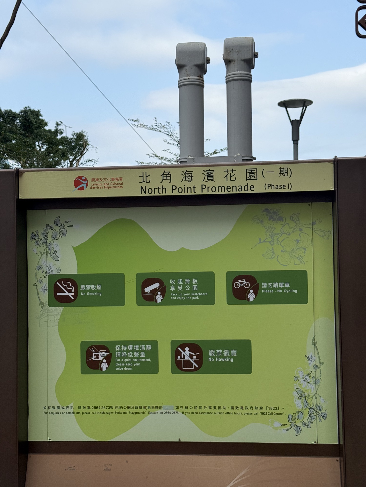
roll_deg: +1.8
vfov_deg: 39.7
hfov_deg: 30.3
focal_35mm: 48
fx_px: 677
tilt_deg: +0.0
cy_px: 244
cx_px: 183
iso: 64
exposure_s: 1/2577
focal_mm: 6.76
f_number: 1.78
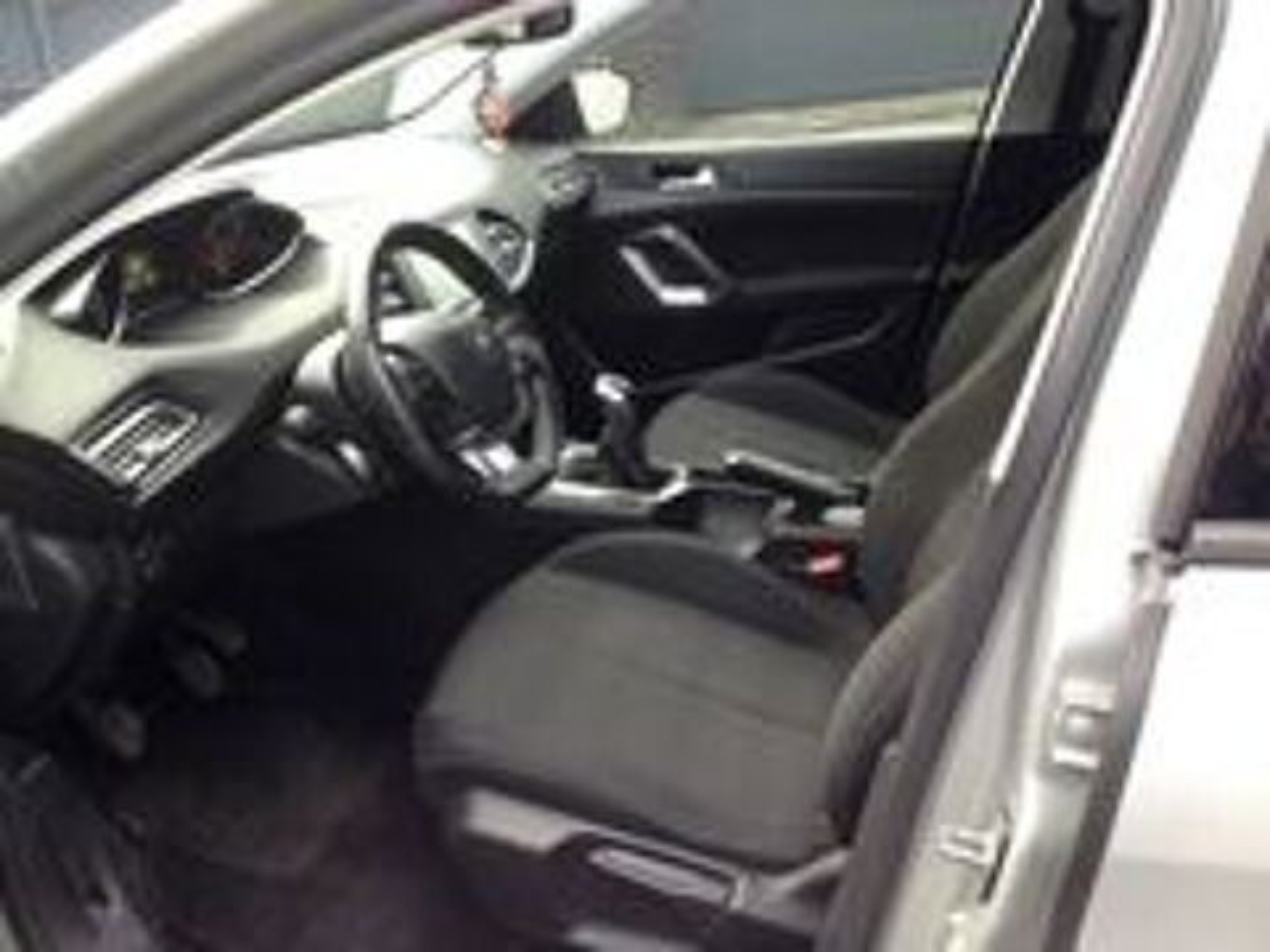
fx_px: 1284
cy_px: 476
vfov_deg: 40.7
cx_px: 635
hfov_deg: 52.6
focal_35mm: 35
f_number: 2.4
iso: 64
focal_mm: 4.28
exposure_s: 1/120
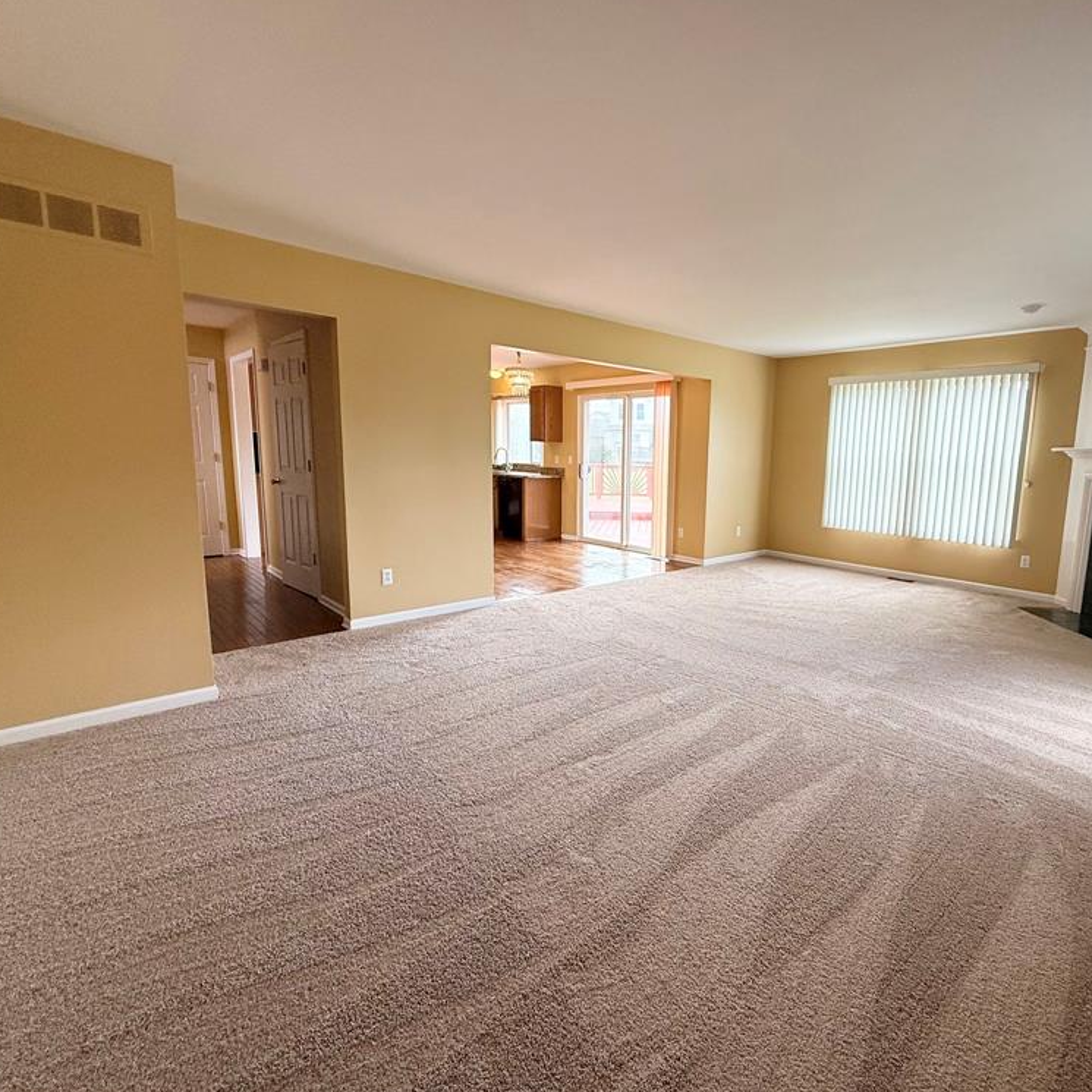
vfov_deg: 84.0
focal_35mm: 17
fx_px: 607
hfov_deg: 82.9
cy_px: 544
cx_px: 660
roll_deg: -1.5
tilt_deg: -8.5
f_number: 2.2
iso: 80
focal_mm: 2.22
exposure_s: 1/99
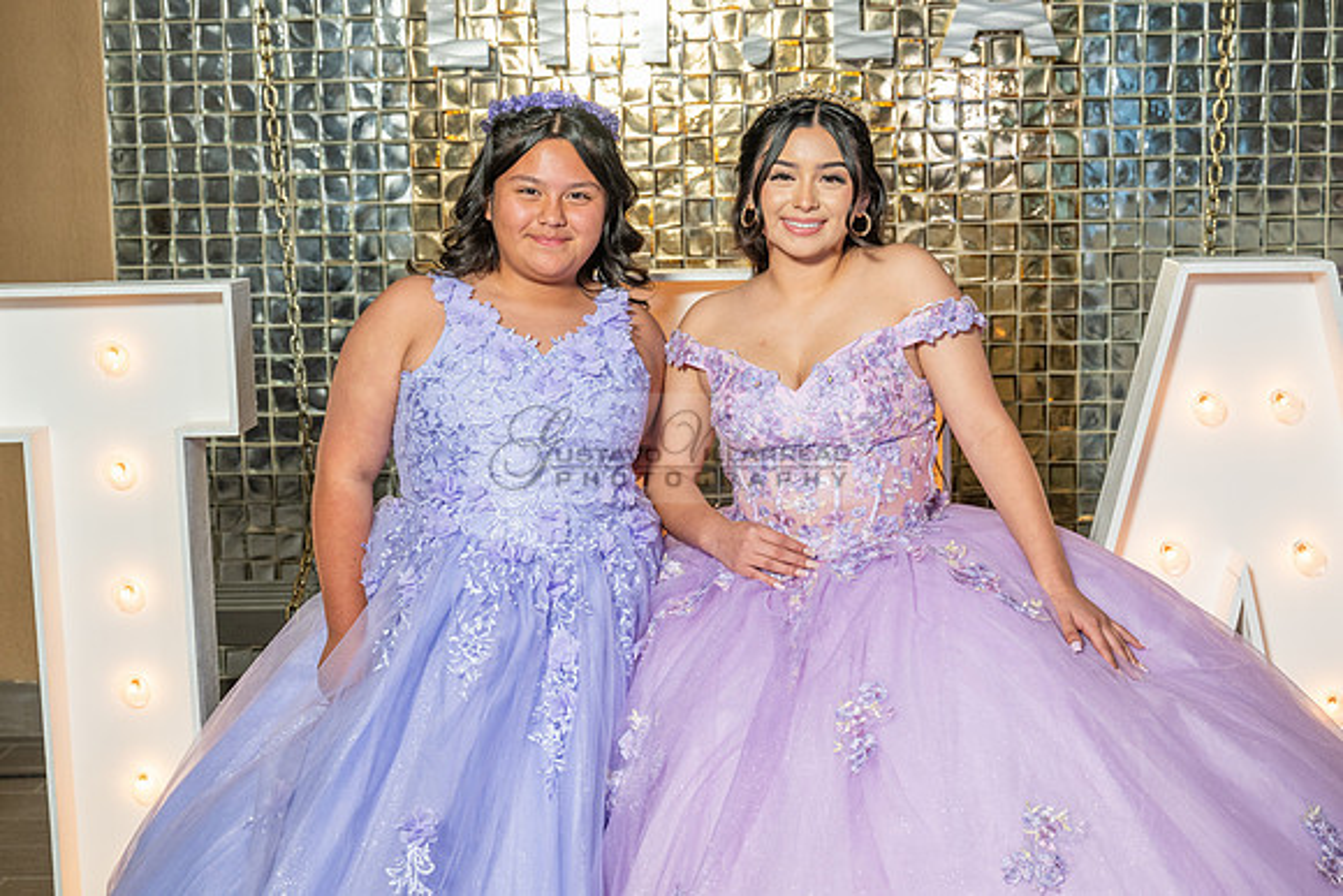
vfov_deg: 25.1
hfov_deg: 36.9
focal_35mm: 54
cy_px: 448
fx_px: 2015
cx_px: 672
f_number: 5.6
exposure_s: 1/125
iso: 640
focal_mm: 54
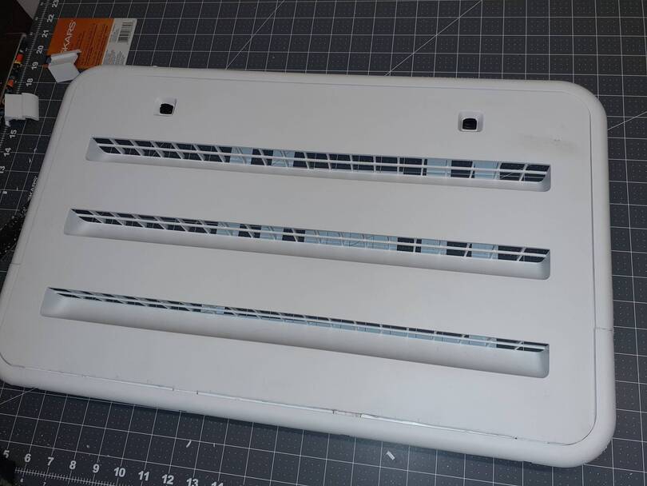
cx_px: 324
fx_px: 505
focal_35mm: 27
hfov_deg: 65.3
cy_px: 243
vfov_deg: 51.4
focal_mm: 3.6
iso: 50
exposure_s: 1/60
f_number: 1.9
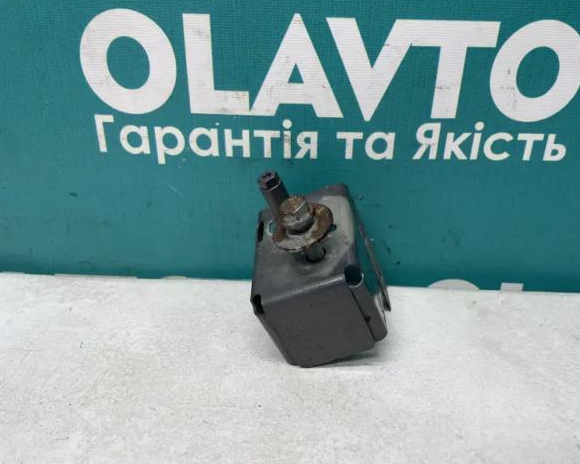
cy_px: 230
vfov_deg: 51.5
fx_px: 481
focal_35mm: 28
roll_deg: -1.1
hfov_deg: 62.1
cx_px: 319
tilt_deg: -25.8
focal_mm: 4.2
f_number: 1.6
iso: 80
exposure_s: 1/100
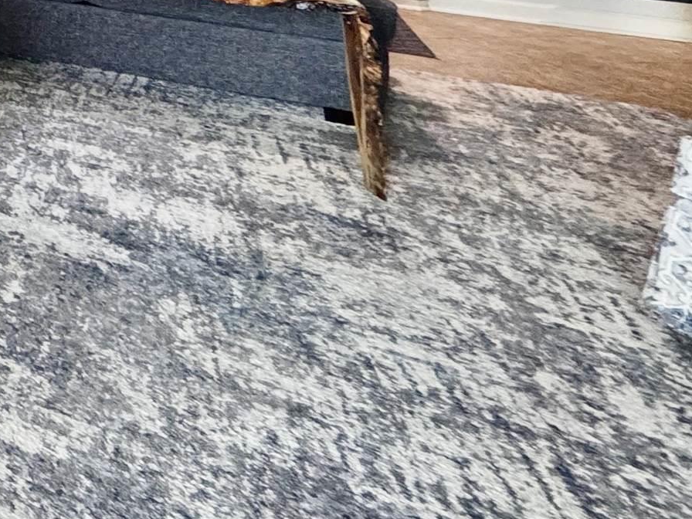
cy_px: -227
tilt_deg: -3.0
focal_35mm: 48
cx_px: -491
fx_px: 960
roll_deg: -0.4
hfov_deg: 23.9
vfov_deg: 24.6
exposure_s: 1/60
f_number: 2.2
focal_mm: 2.22
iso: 320
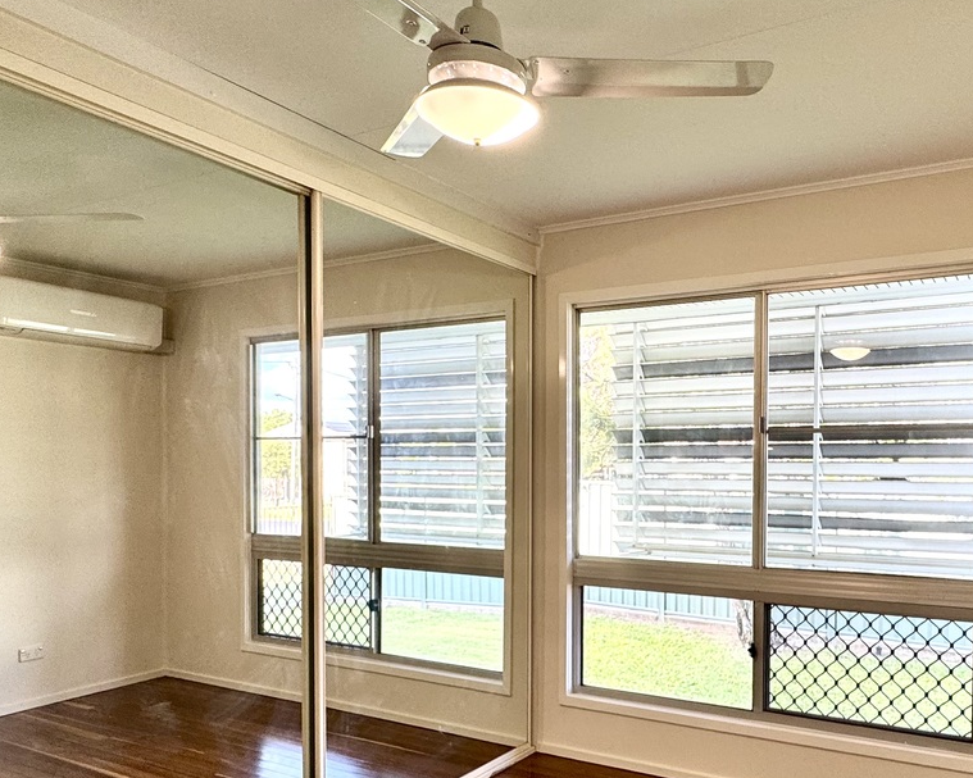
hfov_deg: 62.3
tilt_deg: -2.1
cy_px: 497
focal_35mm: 27
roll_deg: -0.1
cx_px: 659
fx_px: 777
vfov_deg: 52.5
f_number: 2.2
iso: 80
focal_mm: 2.22
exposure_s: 1/100
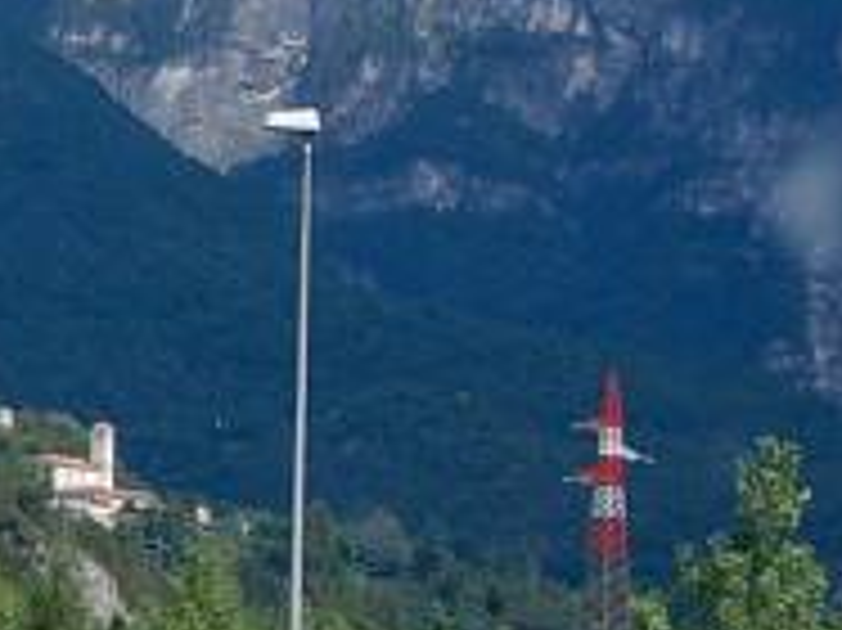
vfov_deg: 6.5
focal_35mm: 229
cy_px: 297
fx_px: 5559
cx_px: -509
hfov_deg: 8.4
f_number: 10
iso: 320
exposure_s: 1/250
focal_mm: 45
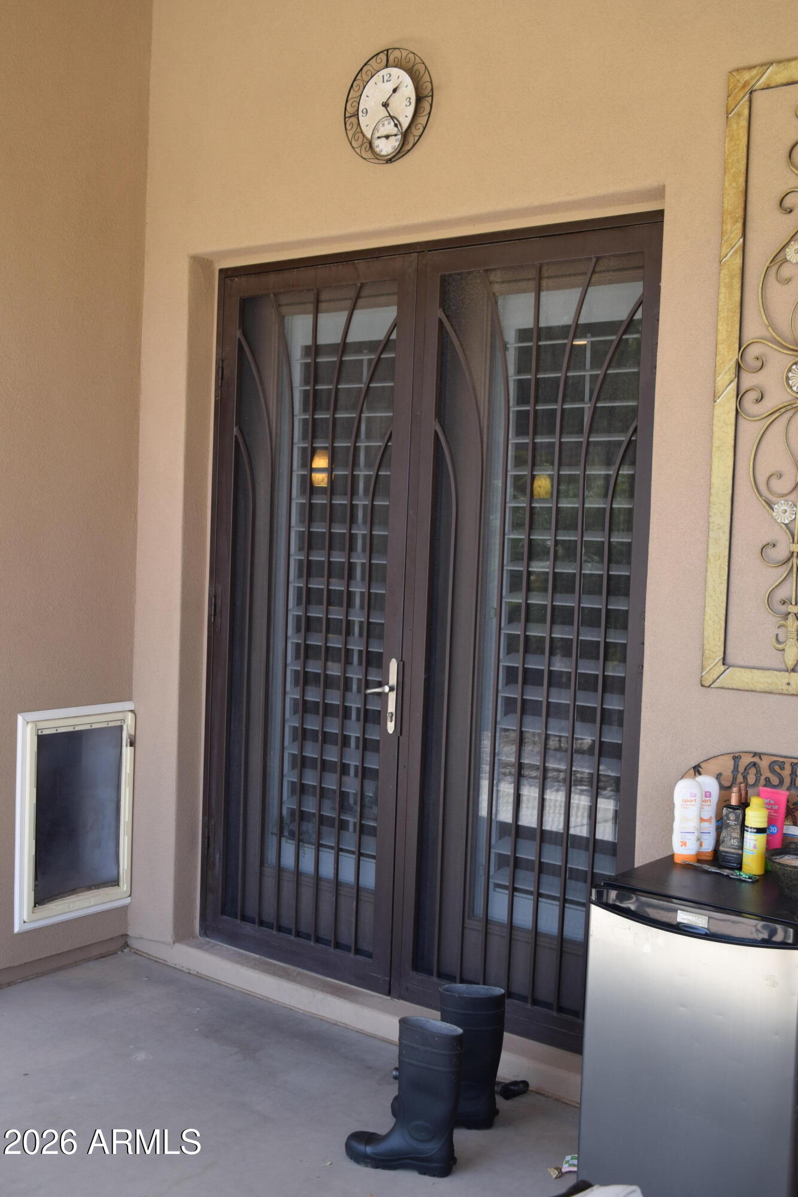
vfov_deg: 49.6
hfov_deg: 34.2
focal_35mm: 39
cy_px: 598
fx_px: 1297
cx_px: 399
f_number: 6.3
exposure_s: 1/160
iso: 400
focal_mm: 26
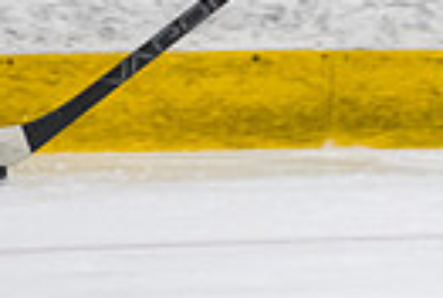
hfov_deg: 1.4
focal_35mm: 1427
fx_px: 17600
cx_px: 745
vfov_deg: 1.0
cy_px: -441
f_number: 3.2
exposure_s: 1/640
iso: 2500
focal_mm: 200
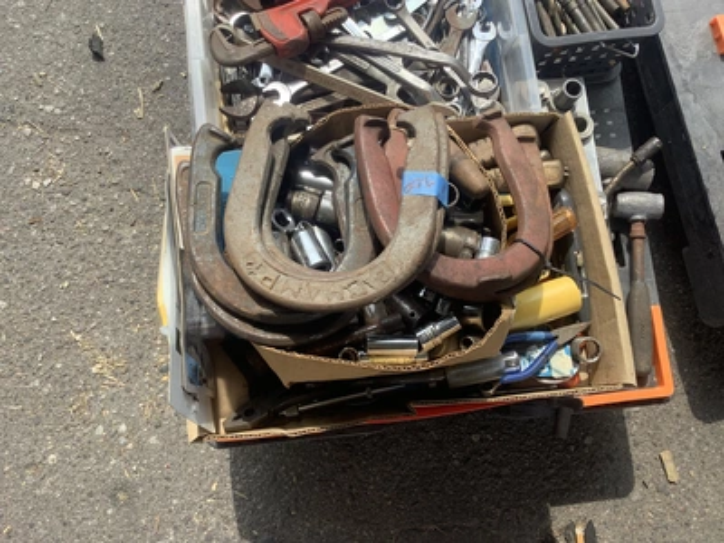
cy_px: 272
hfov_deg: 58.4
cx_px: 362
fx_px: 648
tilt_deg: -77.4
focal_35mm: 31
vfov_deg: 45.4
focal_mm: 3.3
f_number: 2.4
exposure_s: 1/386
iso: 25
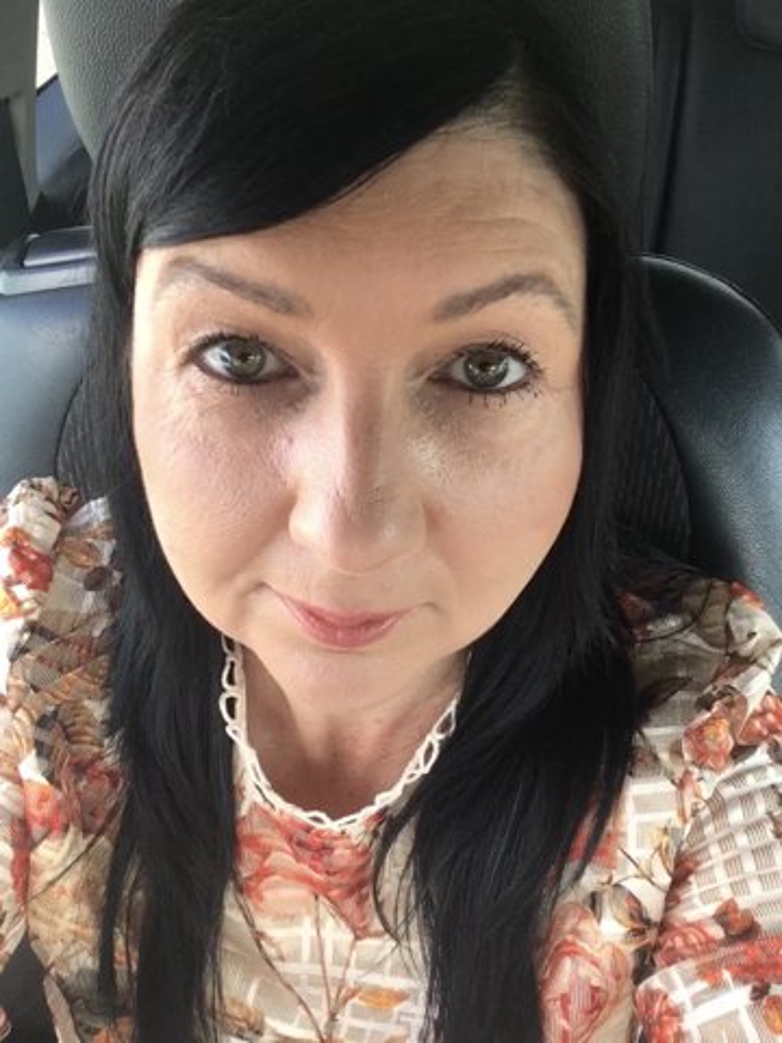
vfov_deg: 58.4
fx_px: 934
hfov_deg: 45.4
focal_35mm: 31
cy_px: 522
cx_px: 391
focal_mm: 2.15
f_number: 2.4
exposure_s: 1/100
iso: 50
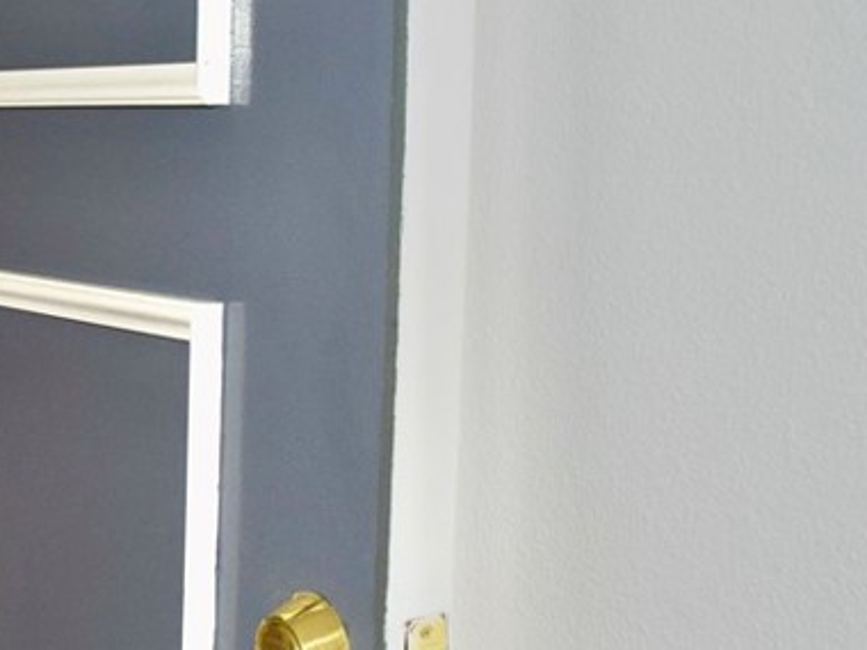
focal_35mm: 70
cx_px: -48
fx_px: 1753
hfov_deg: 26.0
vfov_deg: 21.0
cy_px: 300
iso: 400
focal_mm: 18
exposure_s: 1/125
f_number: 5.6
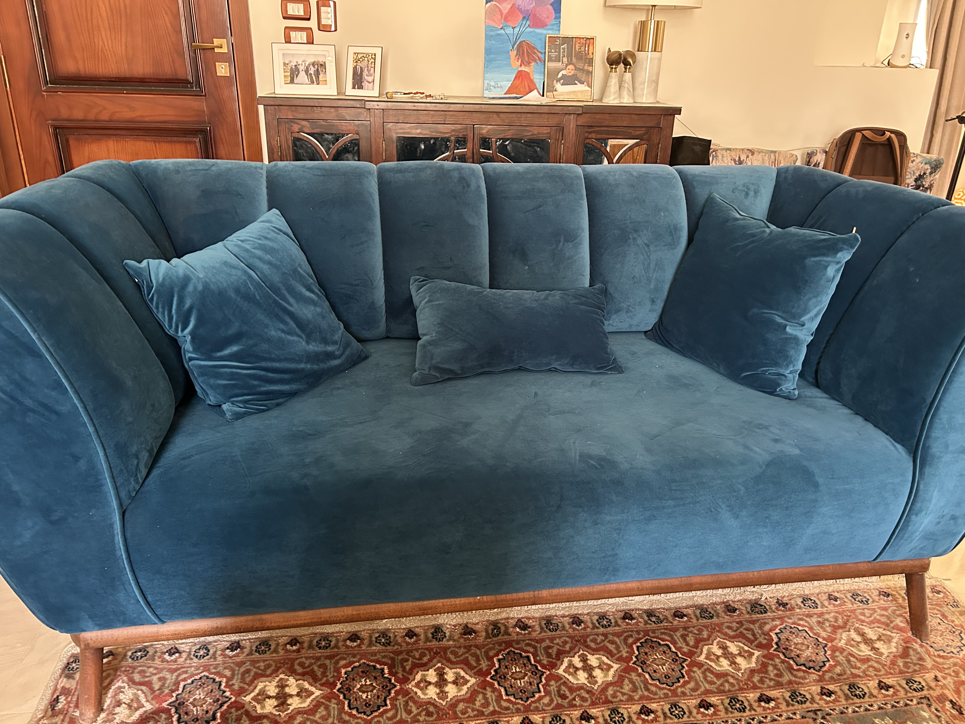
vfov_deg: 53.1
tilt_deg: -22.5
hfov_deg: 67.3
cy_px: 362
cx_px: 482
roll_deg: -0.7
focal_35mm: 26
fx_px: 725
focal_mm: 5.7
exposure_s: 1/40
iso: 640
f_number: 1.5
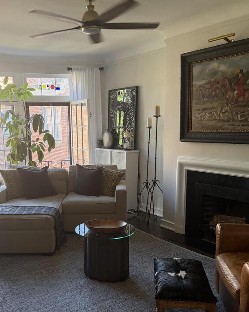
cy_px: 187
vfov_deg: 50.0
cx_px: 100
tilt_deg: -8.9
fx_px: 332
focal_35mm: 36
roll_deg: +1.5
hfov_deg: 41.0
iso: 250
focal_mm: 6.76
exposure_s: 1/120
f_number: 1.78
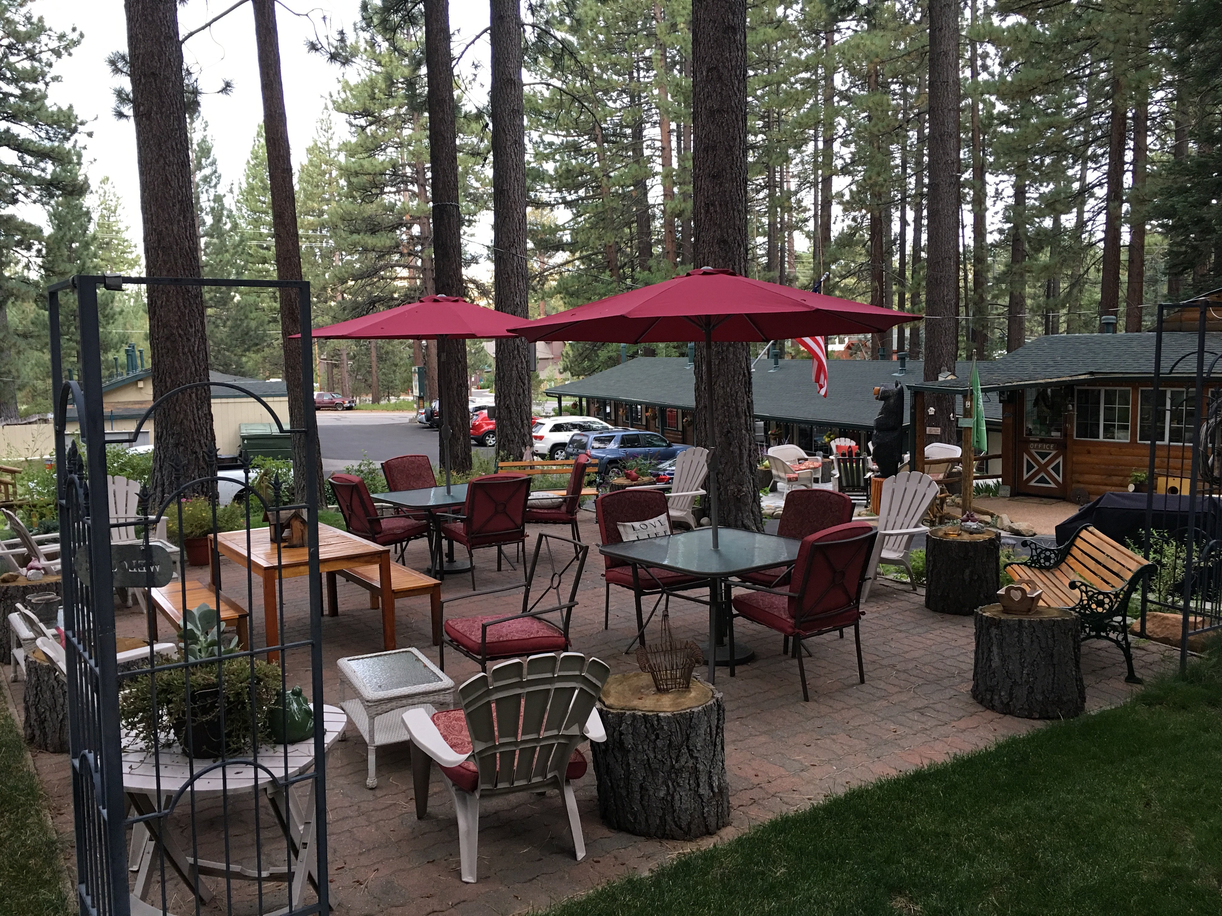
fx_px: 1024
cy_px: 458
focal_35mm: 29
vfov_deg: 48.2
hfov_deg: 61.7
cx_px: 611
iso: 40
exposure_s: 1/30
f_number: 2.2
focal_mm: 4.15
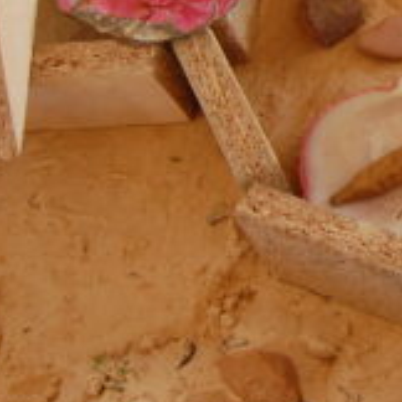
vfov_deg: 15.6
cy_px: -24
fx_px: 1432
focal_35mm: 109
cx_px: 722
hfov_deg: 14.2
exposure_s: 1/125
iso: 360
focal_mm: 18
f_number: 5.6
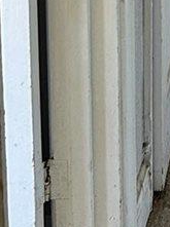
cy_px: -237
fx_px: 1189
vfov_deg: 10.1
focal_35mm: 181
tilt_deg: -8.5
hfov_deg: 7.7
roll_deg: -1.8
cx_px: 395
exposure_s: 1/114
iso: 125
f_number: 1.5
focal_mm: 5.7
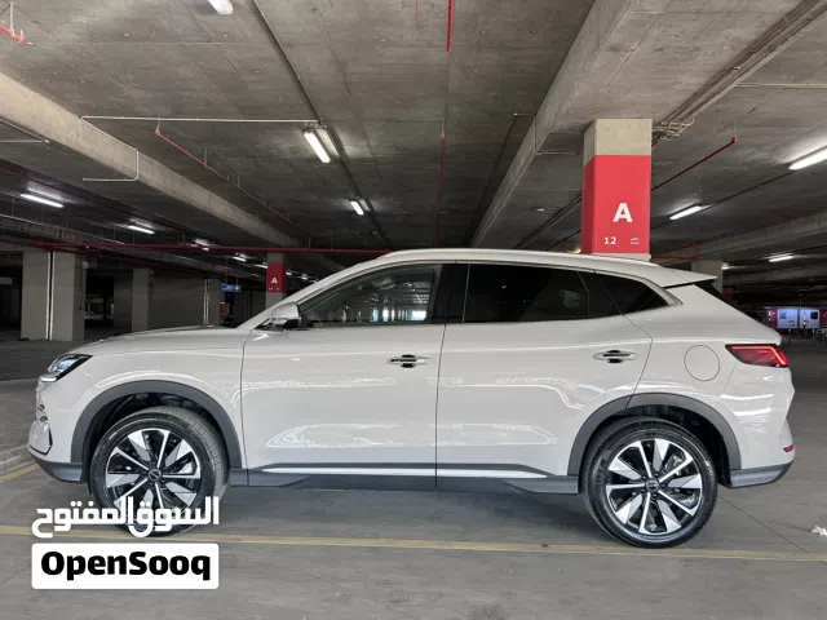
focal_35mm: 26
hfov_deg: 67.3
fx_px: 621
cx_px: 414
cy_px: 310
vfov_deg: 53.1
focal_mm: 5.7
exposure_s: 1/100
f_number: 1.5
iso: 125
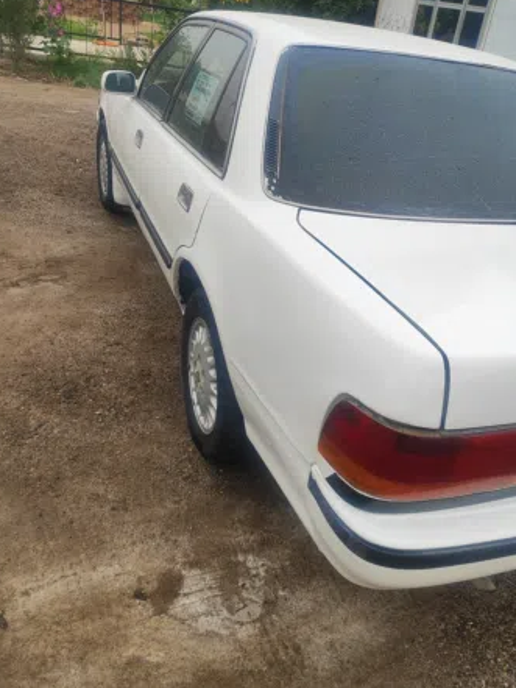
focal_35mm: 29
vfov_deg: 61.6
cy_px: 342
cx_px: 298
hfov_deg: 48.1
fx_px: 576
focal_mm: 5.89
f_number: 1.89
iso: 50
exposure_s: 1/122
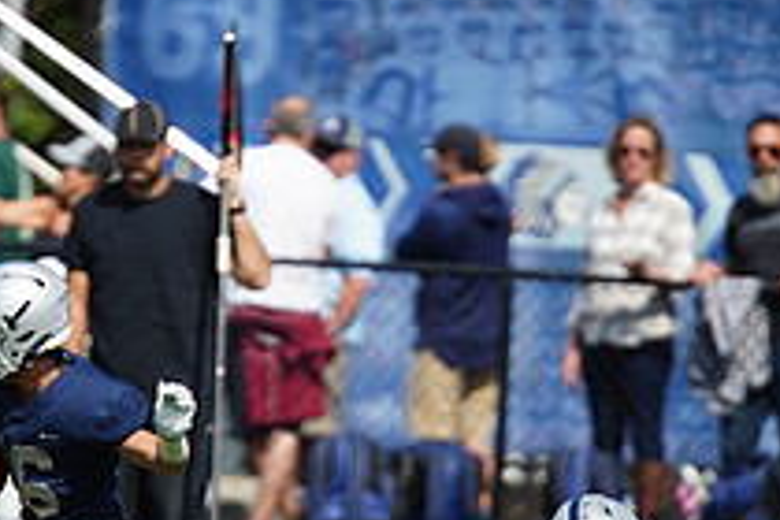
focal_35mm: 828
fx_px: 17939
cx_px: 219
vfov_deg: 1.7
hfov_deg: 2.5
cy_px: 332
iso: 400
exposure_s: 1/6400
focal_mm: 300
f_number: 2.8
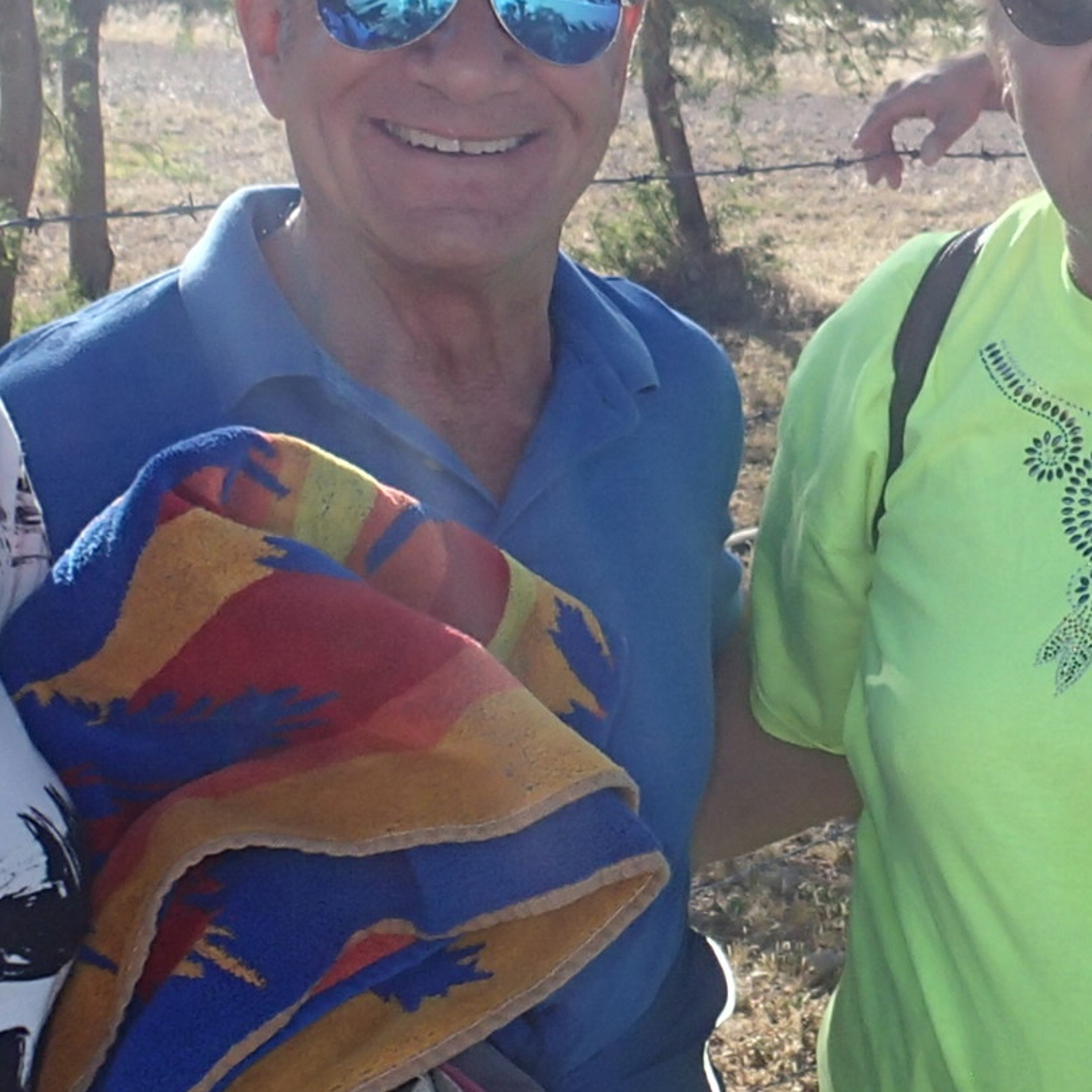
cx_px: 1077
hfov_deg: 19.4
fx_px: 3105
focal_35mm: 87
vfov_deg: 19.9
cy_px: 536
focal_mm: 4.5
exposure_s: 1/125
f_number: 8
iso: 100
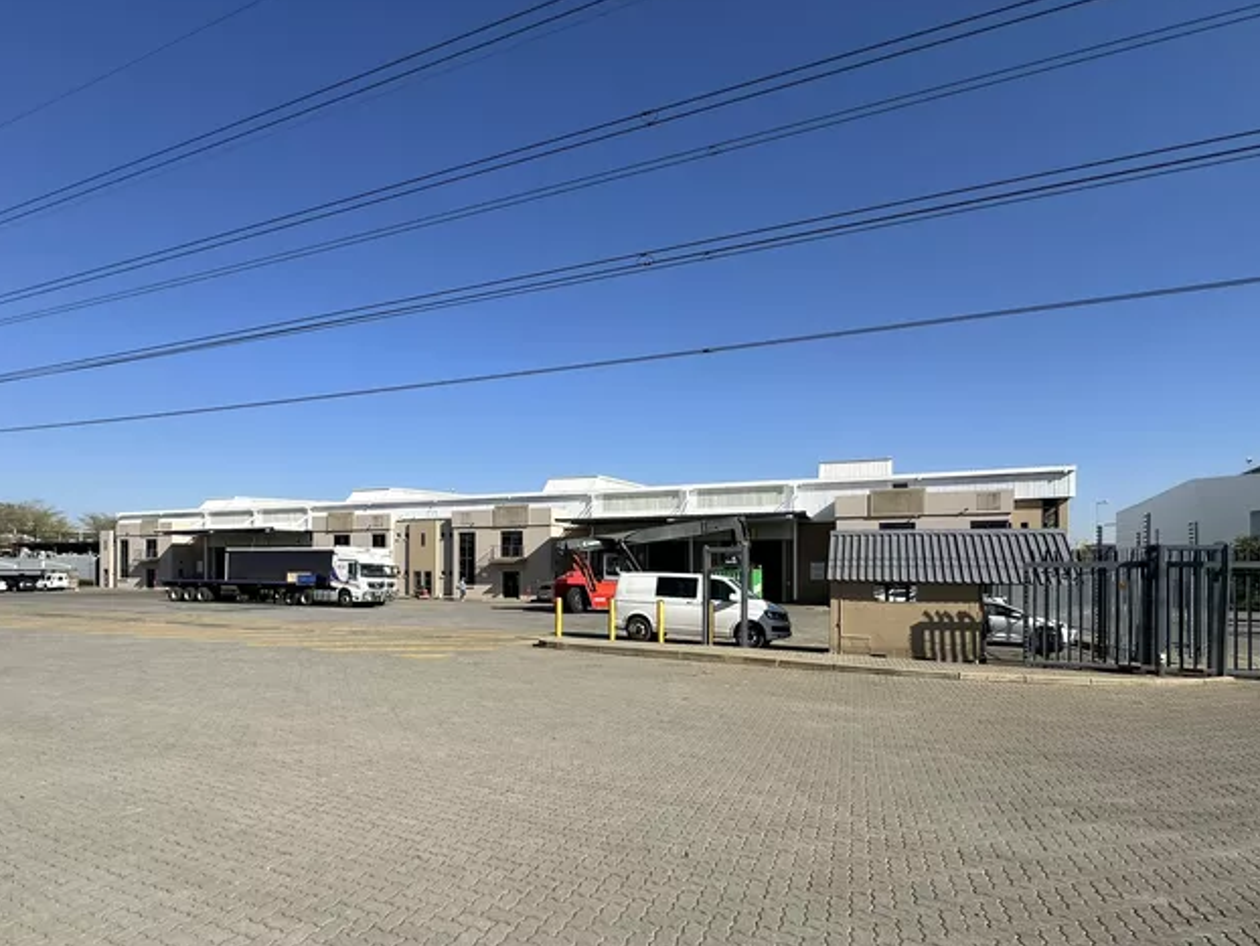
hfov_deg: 87.3
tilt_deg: -0.8
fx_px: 655
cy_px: 569
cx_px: 547
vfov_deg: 70.9
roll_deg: -0.4
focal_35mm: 18
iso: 50
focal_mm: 2.22
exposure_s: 1/2564
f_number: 2.2
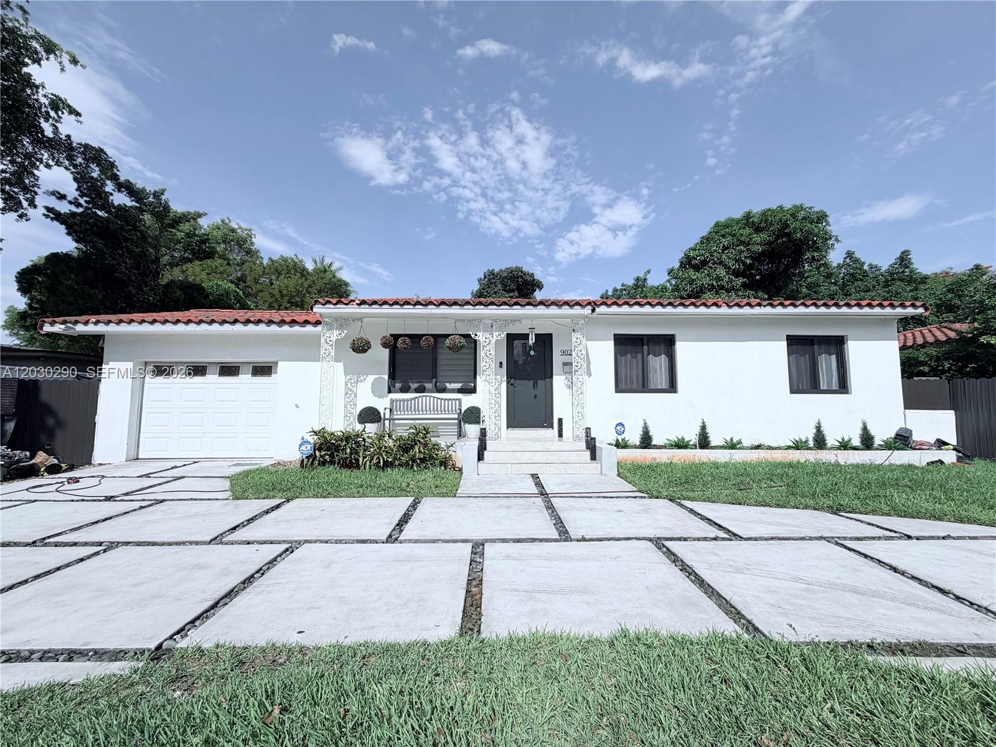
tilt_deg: +5.5
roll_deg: +0.6
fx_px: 403
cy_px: 374
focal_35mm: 14
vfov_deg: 85.7
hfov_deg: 102.1
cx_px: 498
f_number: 2.2
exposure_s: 1/2024
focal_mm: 2.22
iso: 20
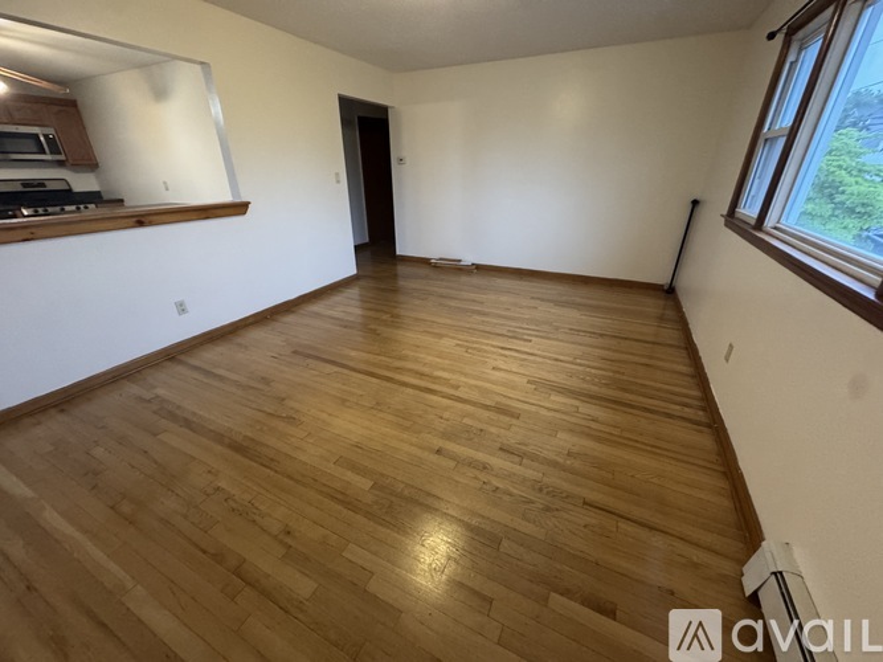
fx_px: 357
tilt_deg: -23.0
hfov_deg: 102.1
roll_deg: -0.7
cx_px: 442
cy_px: 331
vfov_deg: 85.7
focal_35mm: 14
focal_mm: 2.22
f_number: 2.2
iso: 500
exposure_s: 1/60
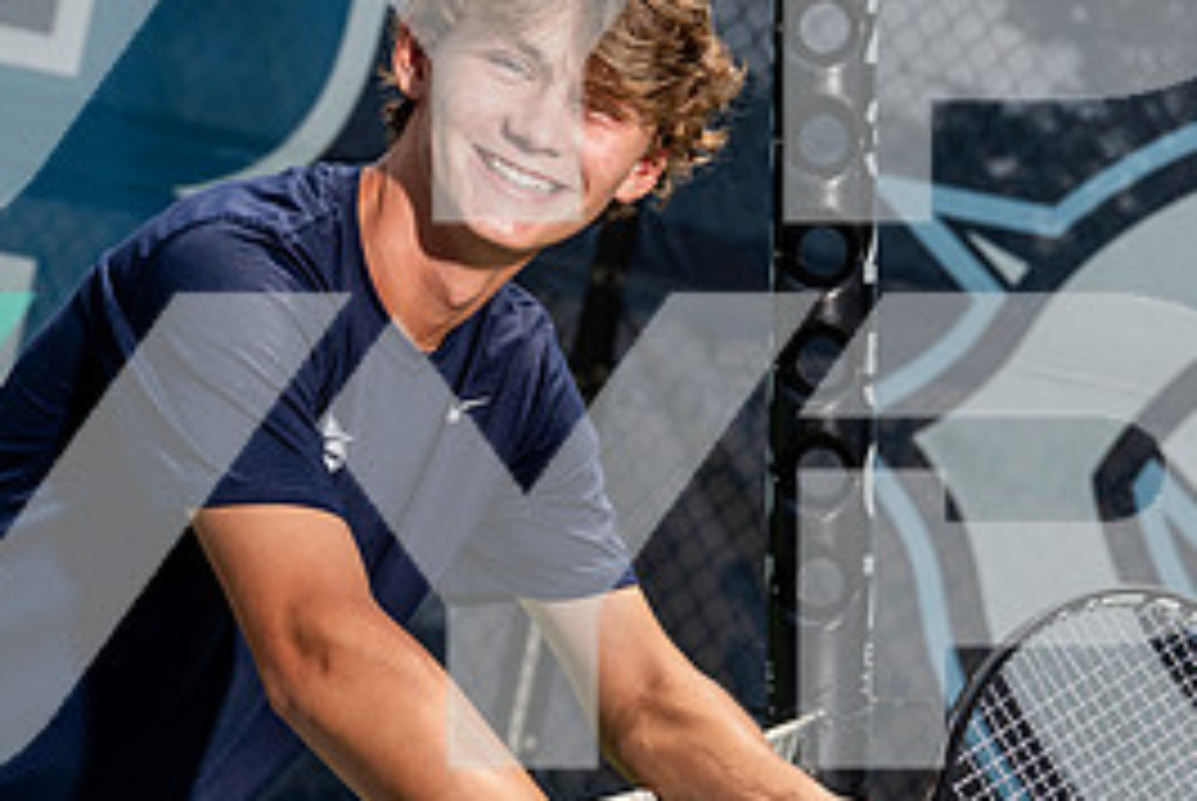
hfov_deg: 16.8
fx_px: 4061
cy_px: 533
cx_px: 711
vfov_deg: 11.3
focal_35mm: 122
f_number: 4
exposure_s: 1/1000
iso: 100
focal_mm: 56
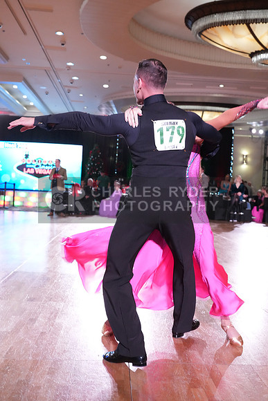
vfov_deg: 53.1
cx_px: 134
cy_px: 200
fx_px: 402
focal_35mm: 36
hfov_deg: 36.9
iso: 5000
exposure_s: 1/320
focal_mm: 36
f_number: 4.5
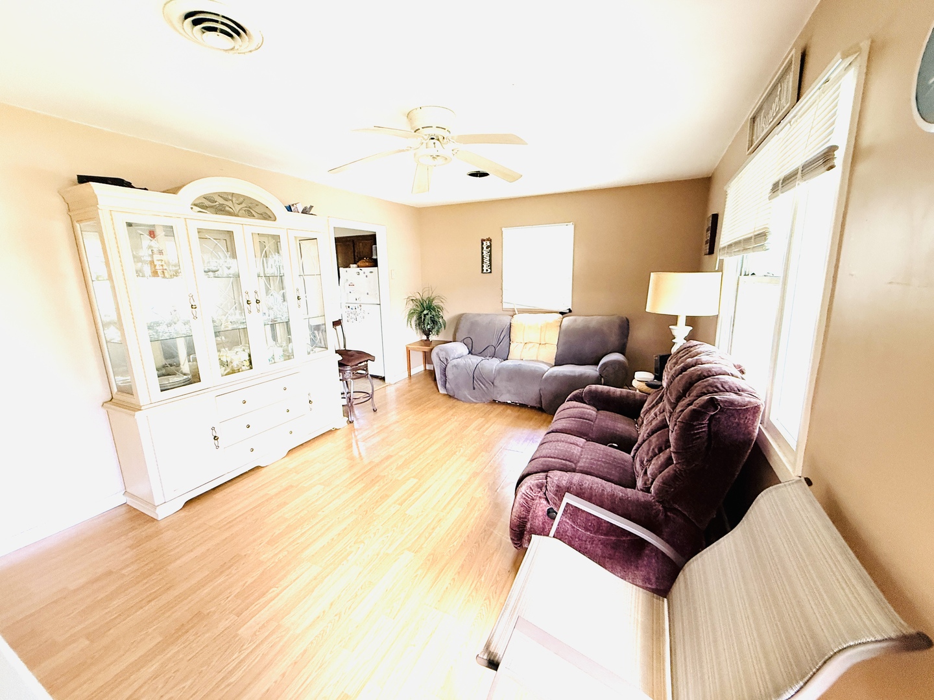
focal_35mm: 14
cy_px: 350
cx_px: 467
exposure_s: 1/64
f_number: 2.2
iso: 400
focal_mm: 2.22
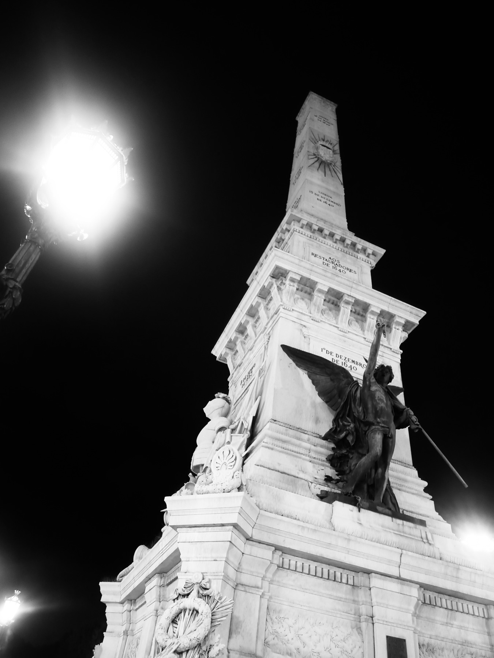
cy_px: 329
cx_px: 247
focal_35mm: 24
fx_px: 457
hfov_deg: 56.8
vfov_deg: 71.6
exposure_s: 1/40
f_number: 3.5
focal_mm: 12
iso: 3200
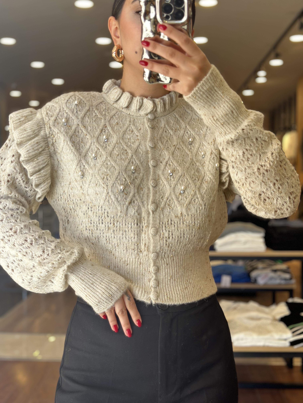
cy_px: 202
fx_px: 560
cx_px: 152
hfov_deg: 30.3
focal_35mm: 48
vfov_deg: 39.7
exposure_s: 1/154
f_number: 1.78
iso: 125
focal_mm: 6.86
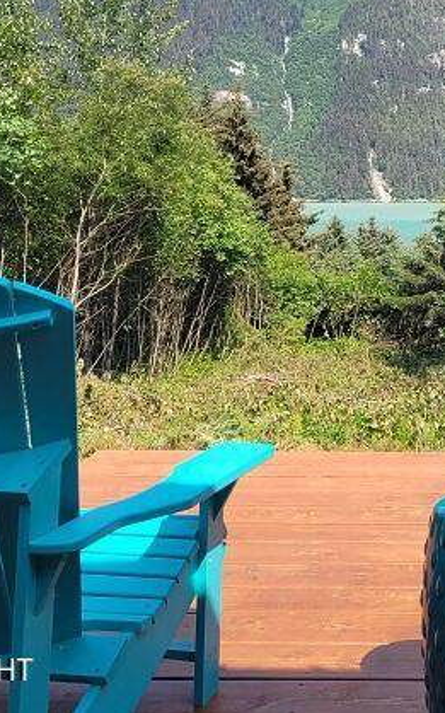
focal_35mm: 56
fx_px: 1087
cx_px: 484
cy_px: 175
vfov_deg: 35.5
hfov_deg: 21.9
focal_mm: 5.4
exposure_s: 1/1202
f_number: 1.8
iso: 40
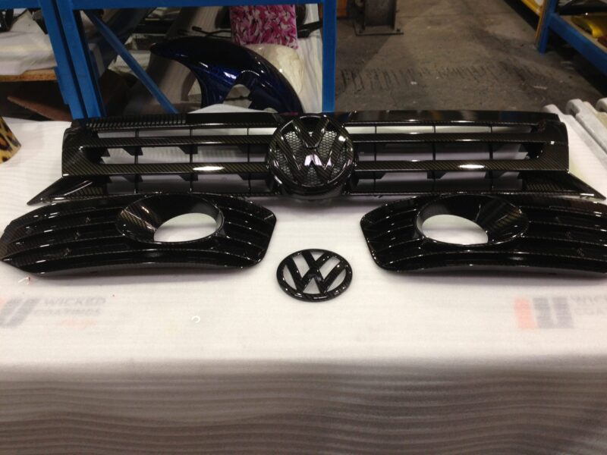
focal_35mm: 33
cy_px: 228
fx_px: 579
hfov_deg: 55.4
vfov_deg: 42.9
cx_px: 304
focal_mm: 4.13
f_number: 2.4
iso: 64
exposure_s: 1/20
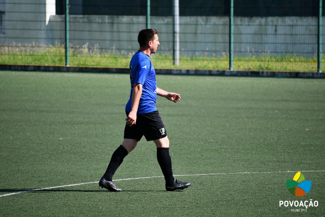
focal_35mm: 450
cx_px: 162
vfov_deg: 3.1
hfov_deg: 4.6
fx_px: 4061
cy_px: 108
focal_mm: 300
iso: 320
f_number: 6.3
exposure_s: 1/1000
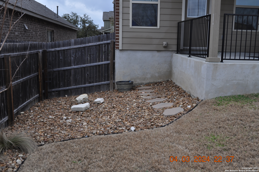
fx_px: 259
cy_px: 86
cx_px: 130
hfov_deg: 53.2
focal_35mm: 36
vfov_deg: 36.8
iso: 200
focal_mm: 24
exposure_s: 1/160
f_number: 6.3
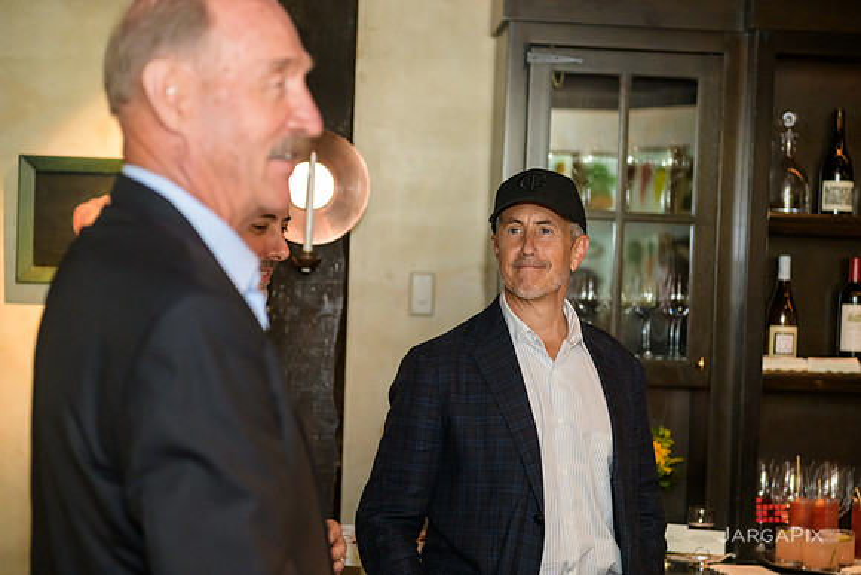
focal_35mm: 70
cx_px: 430
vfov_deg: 19.5
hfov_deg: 28.8
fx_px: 1674
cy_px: 288
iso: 1250
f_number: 3.2
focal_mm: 70
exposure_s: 1/125
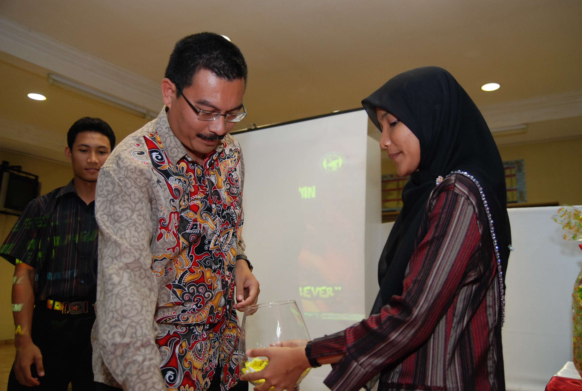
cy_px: 196
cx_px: 291
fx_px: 486
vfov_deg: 43.8
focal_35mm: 30
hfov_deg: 61.8
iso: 500
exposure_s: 1/60
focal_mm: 20
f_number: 2.8
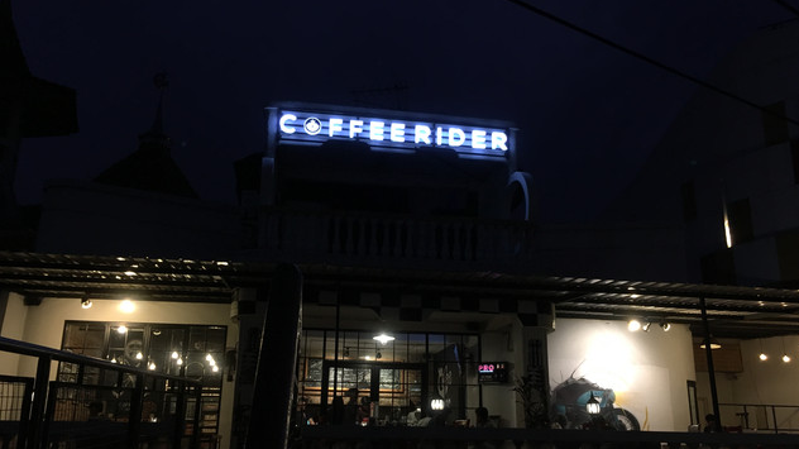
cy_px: 249
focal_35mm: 32
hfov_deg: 61.0
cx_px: 403
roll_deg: +0.7
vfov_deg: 36.6
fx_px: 678
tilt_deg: +16.3
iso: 125
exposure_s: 1/33
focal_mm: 4.15
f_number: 2.2
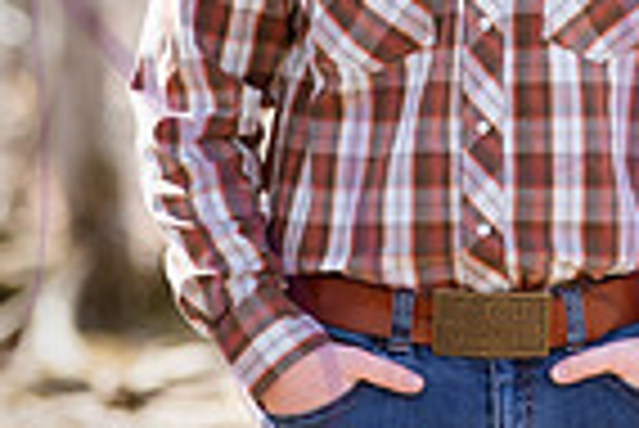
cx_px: 526
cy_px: -144
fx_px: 8138
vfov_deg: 3.0
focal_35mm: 458
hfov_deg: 4.5
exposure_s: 1/1000
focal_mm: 145
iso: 800
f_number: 4
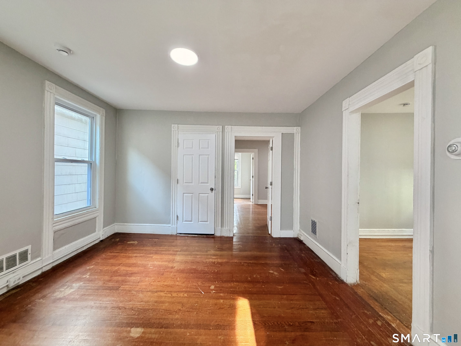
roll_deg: -0.5
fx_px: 186
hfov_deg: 102.1
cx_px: 230
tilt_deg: -1.1
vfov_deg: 85.7
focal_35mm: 14
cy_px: 173
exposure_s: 1/121
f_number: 2.2
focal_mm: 2.22
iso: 320
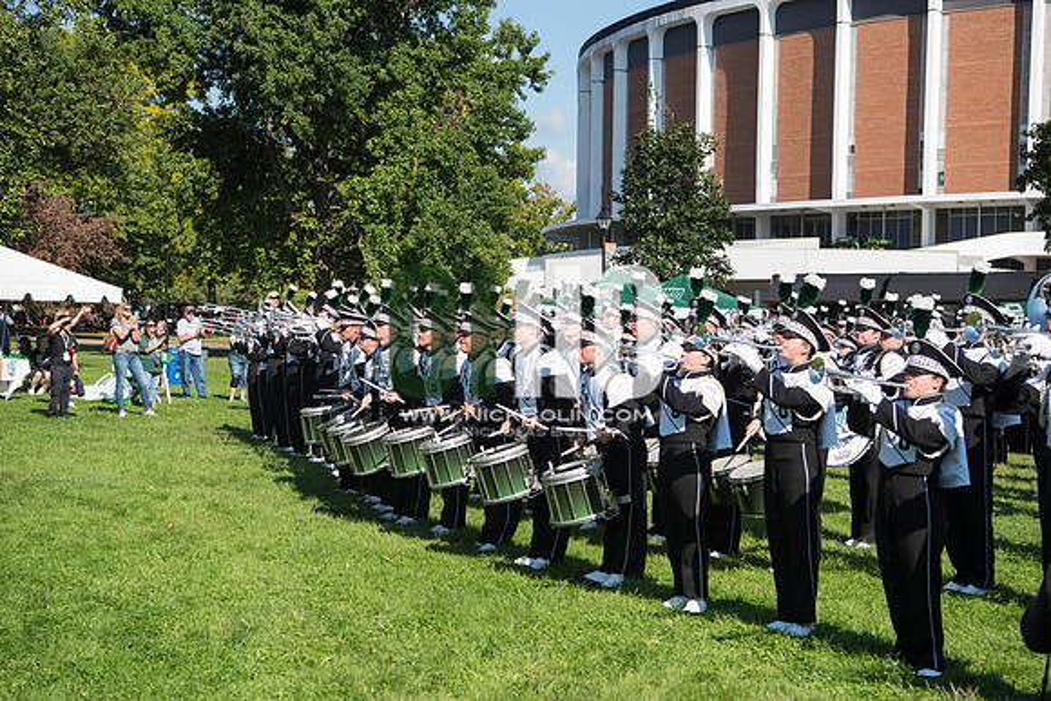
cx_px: 526
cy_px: 350
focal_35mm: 55
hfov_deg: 36.2
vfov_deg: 24.6
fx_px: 1606
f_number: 5.6
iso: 200
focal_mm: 55
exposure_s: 1/1250
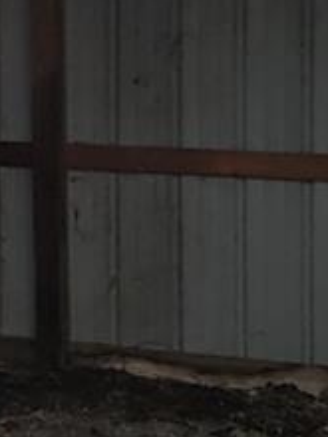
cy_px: 52
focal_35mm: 164
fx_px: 2072
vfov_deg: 12.0
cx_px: -363
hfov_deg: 8.5
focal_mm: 6.7
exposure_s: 1/40
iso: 400
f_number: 1.8
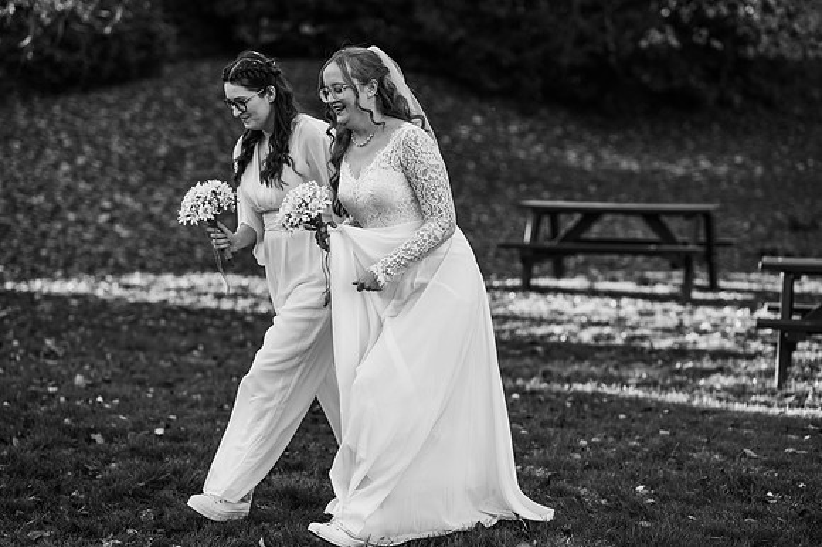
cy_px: 274
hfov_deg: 23.9
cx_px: 411
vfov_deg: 16.1
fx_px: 1940
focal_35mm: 85
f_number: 2.5
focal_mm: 85
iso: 100
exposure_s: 1/640
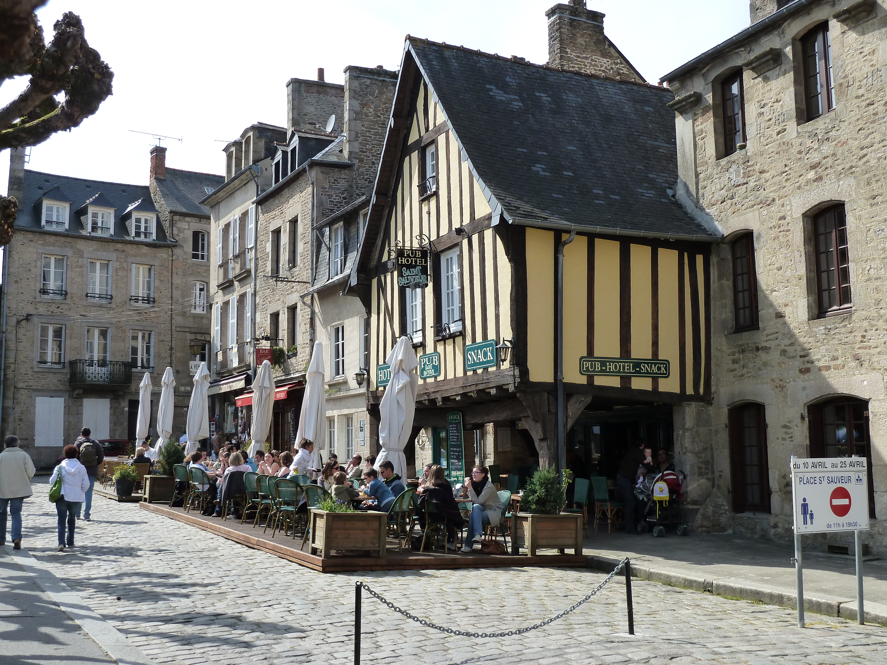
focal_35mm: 42
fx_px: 1076
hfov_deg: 44.8
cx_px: 444
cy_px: 332
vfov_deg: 34.3
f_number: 4
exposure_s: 1/400
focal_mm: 6.9
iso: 125
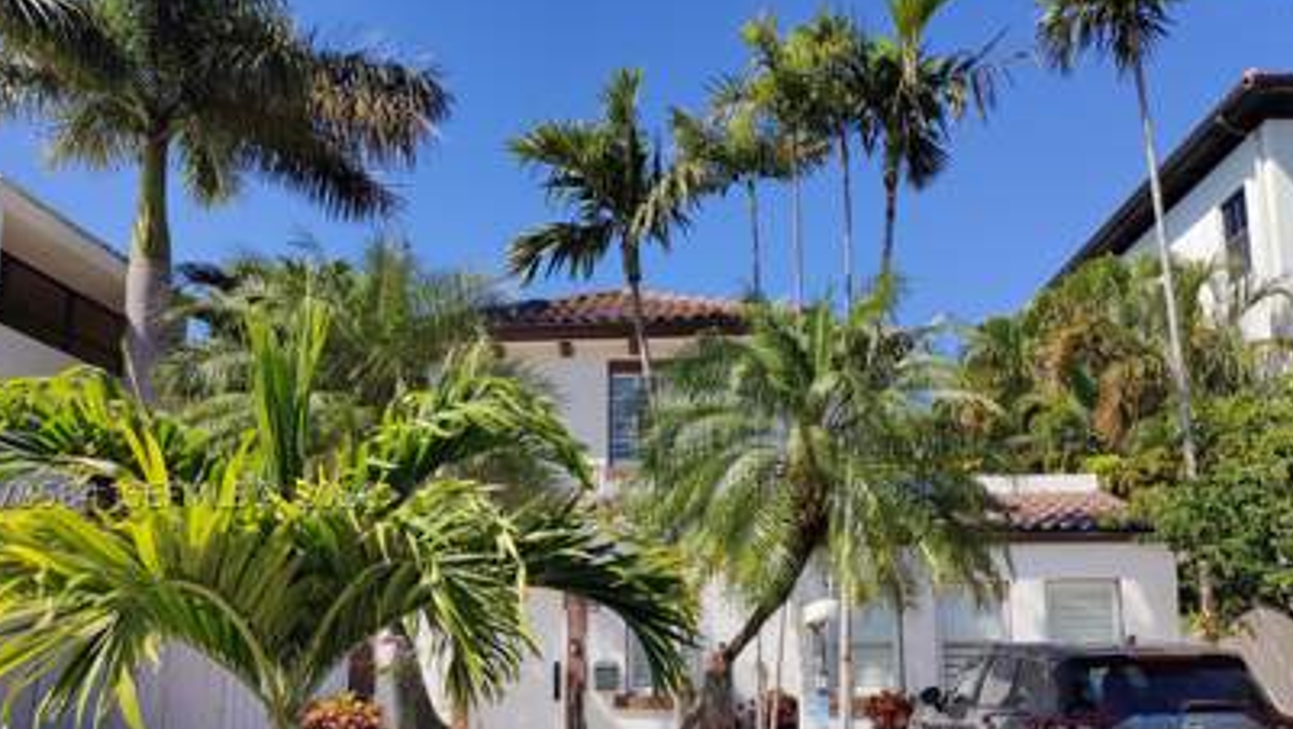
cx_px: 674
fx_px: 1029
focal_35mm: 30
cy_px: 494
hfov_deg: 64.3
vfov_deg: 38.5
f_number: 1.88
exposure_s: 1/2805
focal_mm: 6.06
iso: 64
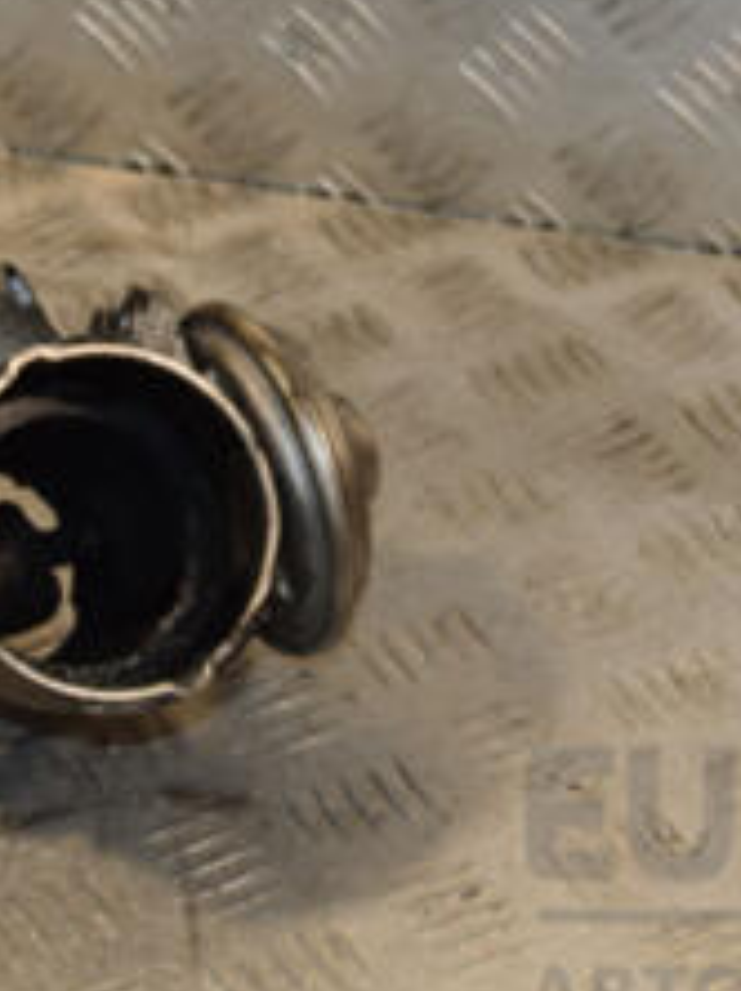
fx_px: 3575
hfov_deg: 11.8
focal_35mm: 125
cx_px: 442
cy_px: 219
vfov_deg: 15.7
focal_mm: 32
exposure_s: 1/200
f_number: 6.3
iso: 800
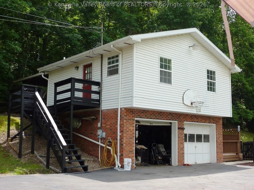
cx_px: 127
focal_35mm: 42
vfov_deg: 34.3
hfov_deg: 44.8
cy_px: 95
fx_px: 308
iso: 100
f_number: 4
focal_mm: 6.9
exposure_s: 1/320
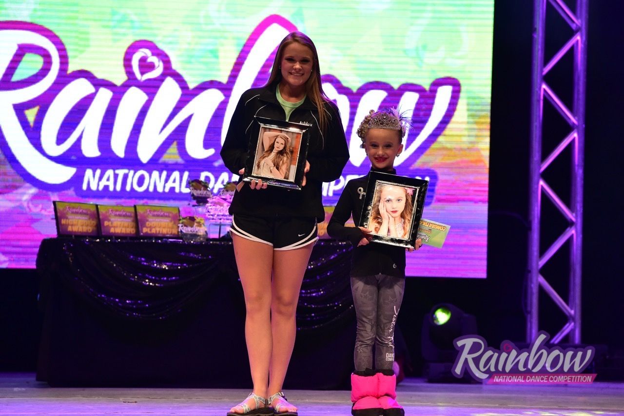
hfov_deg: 11.1
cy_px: 208
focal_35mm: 185
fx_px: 3205
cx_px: 312
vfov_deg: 7.4
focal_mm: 185
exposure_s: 1/1000
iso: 5000
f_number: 4
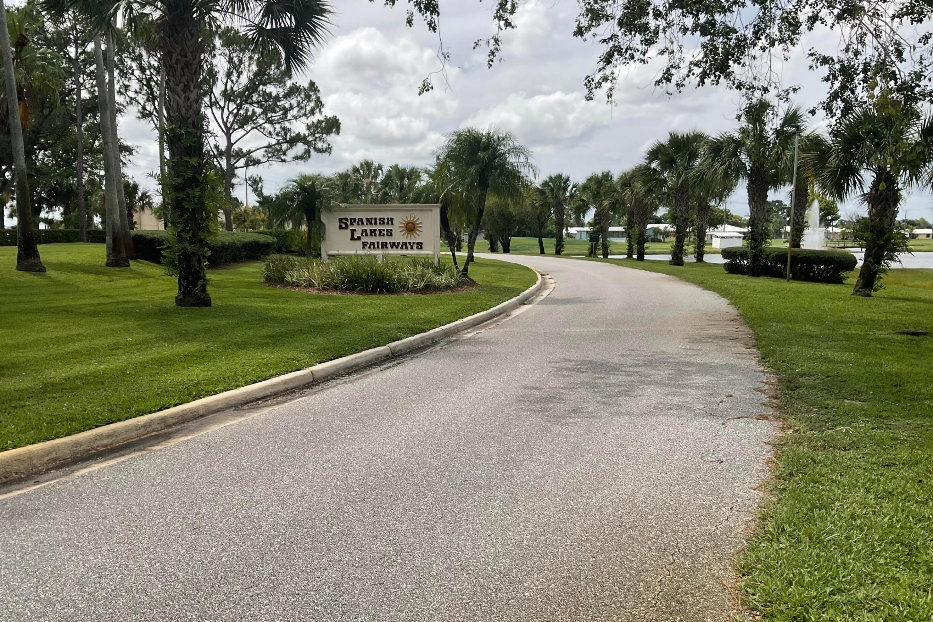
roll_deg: +0.2
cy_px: 330
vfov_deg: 40.0
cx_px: 441
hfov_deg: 57.2
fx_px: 855
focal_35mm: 33
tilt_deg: -6.8
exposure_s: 1/2320
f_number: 1.8
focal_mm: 3
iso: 16
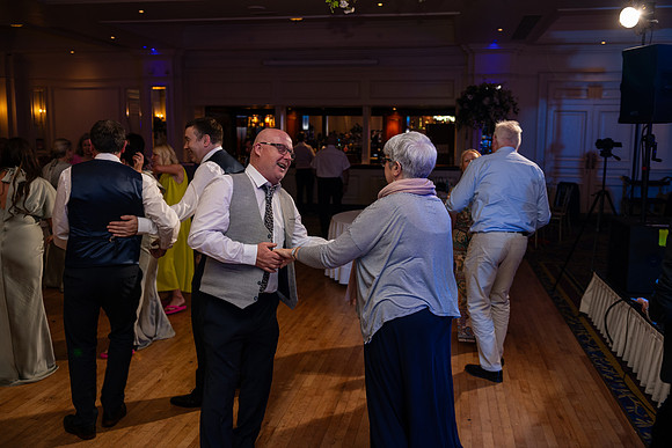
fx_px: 635
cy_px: 224
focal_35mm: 34
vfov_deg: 38.9
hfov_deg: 55.8
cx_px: 336
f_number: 3.5
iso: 500
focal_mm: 34
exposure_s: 1/160
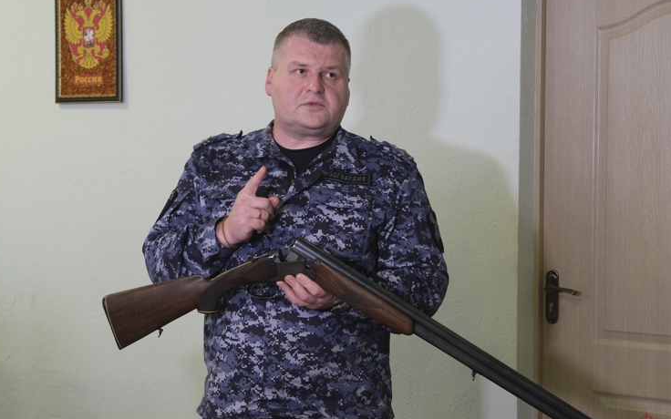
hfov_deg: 38.2
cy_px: 217
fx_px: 969
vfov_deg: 24.4
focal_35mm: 53
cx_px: 330
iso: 800
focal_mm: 34.2
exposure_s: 1/52.1
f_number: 4
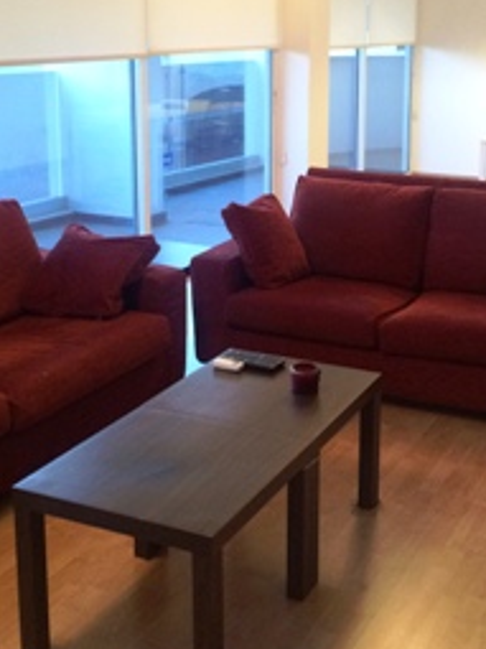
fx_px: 956
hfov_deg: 28.4
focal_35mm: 51
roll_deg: -0.2
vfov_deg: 37.2
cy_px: 229
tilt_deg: -11.9
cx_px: 303
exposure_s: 1/33
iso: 250
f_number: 2.2
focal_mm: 4.15
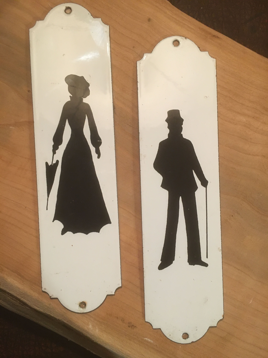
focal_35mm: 29
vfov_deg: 61.7
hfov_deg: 48.2
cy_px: 179
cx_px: 134
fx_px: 299
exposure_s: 1/25
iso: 200
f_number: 2.2
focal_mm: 4.15
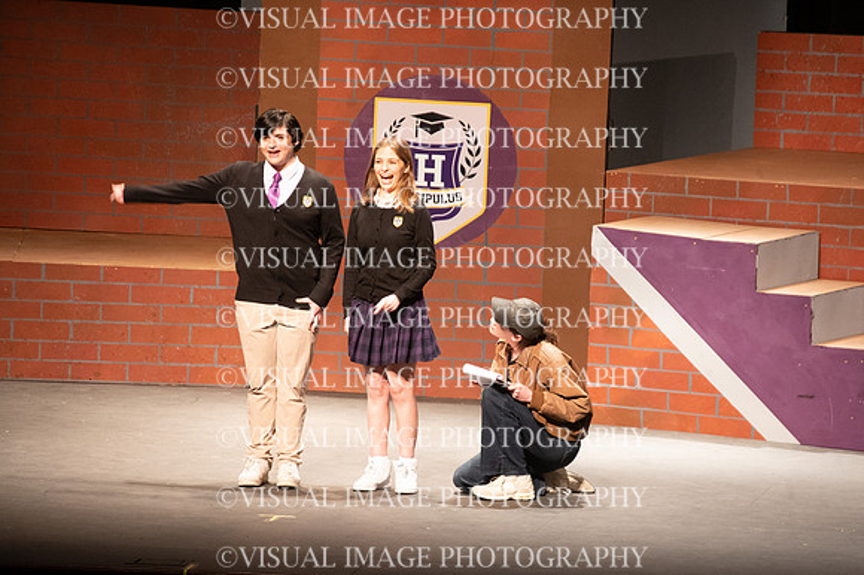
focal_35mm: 320
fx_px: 7675
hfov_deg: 6.4
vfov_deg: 4.3
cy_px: 288
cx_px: 432
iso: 6400
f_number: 6.3
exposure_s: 1/160
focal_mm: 320
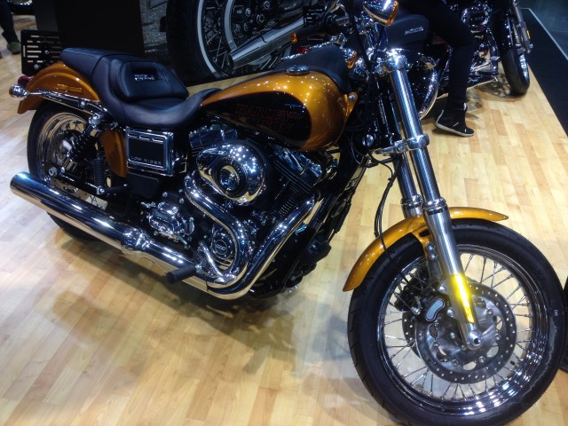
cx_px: 284
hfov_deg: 52.6
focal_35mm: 35
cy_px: 213
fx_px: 574
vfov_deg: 40.7
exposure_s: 1/36
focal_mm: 4.28
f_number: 2.4
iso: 50
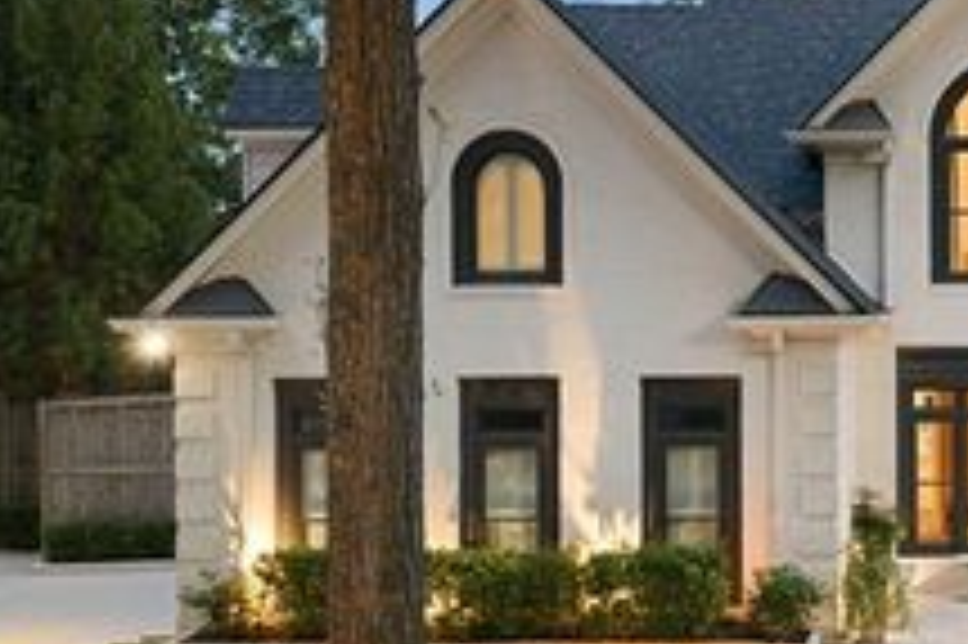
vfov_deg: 20.9
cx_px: 1013
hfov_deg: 28.6
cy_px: 281
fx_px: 1746
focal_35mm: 65
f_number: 2
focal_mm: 14.45
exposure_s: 1/15
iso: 500
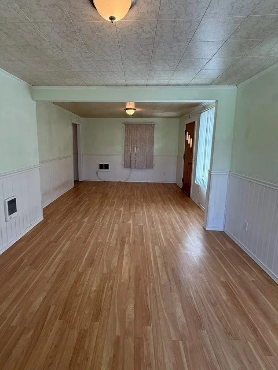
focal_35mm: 17
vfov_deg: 90.9
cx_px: 124
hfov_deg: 74.5
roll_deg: -1.1
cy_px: 171
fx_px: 182
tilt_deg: -7.6
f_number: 2.2
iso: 200
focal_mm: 2.22
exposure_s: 1/120
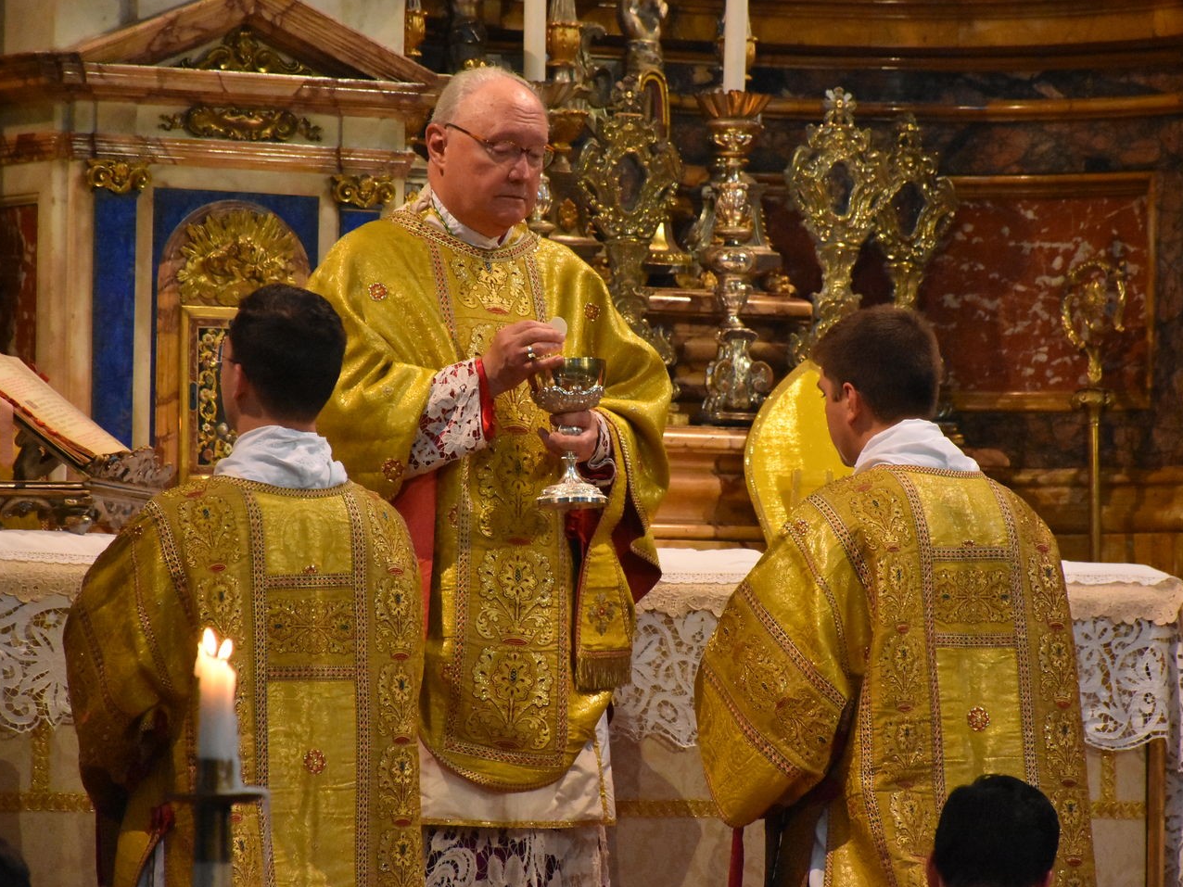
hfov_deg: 8.7
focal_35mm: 228
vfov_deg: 6.5
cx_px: 597
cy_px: 444
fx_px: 7792
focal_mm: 140
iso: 6400
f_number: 5.6
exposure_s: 1/250
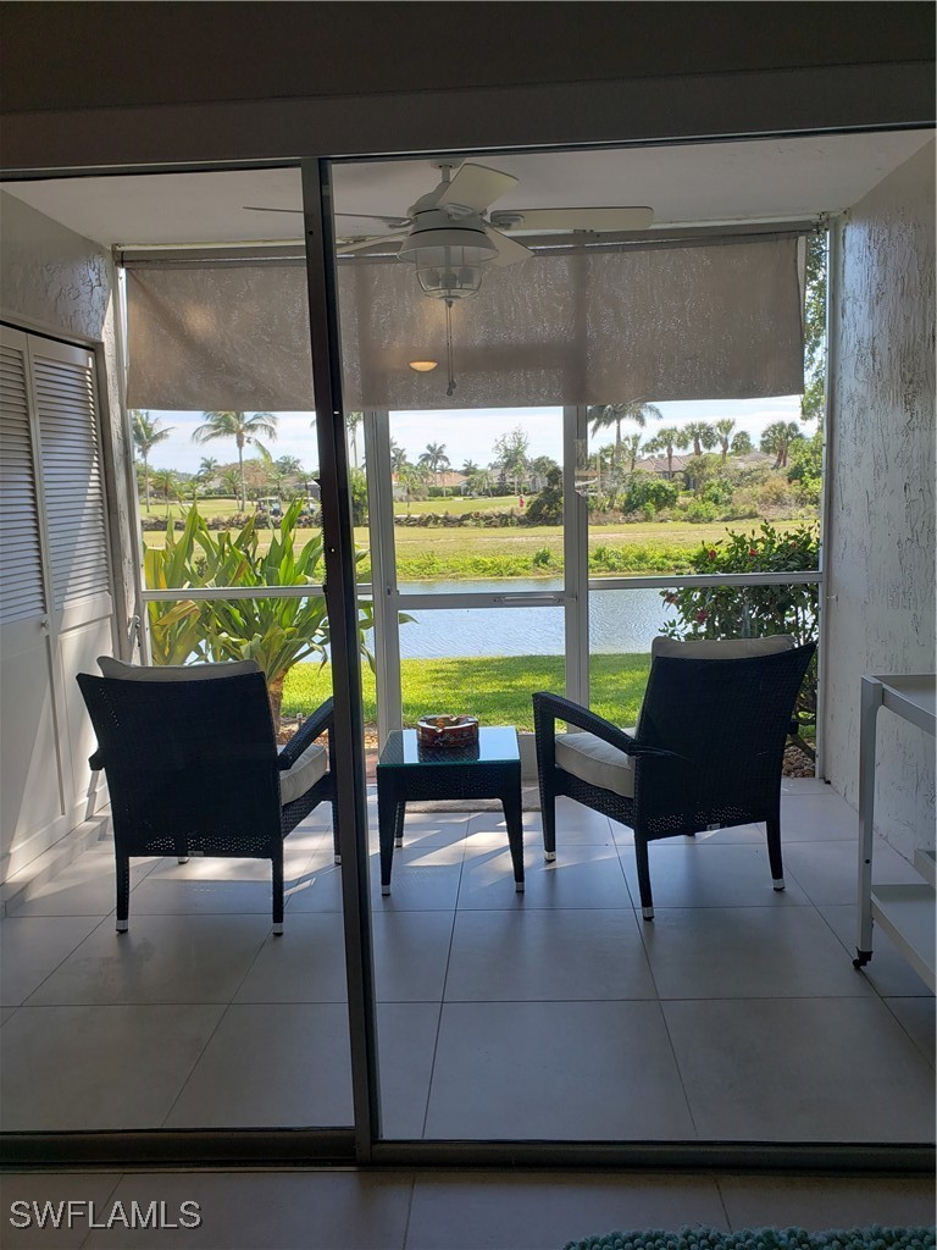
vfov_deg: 67.3
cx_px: 468
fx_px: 938
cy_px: 625
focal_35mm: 26
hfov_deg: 53.1
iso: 50
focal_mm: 4.3
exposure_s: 1/214
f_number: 2.4
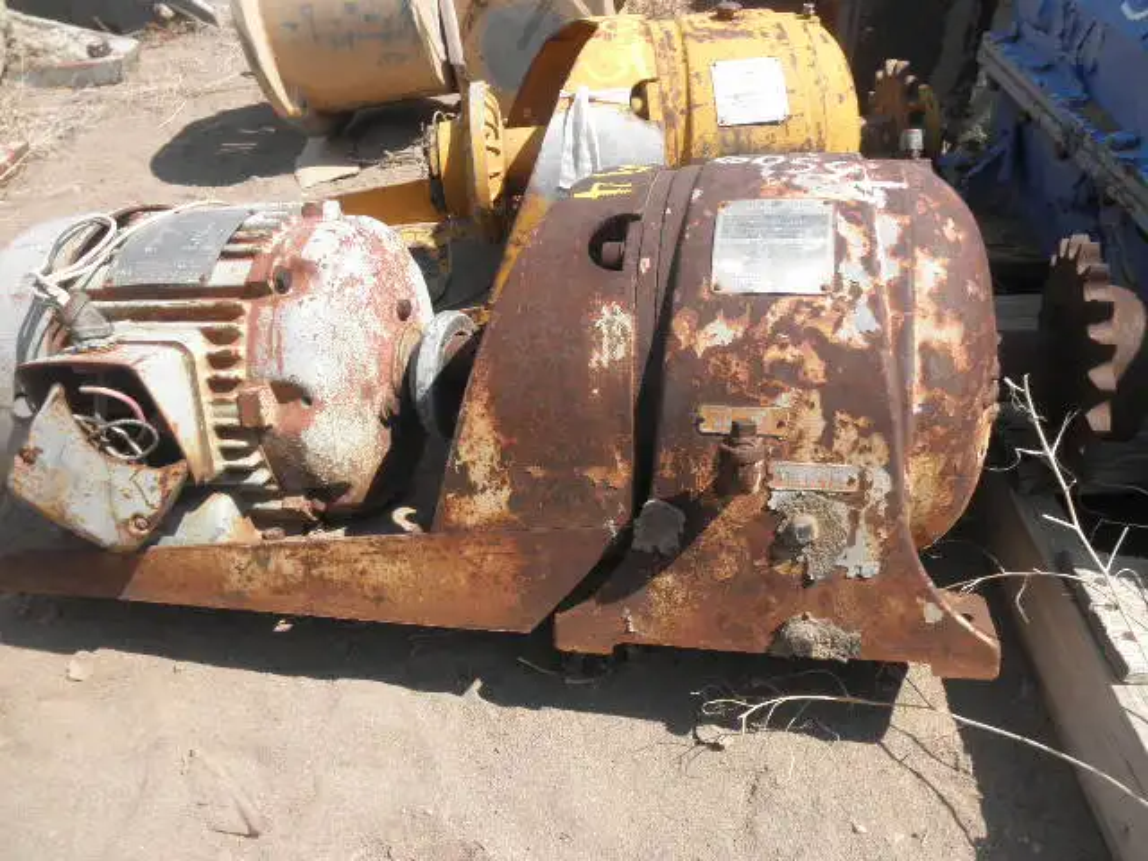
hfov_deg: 63.4
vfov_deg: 49.7
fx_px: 929
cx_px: 574
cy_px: 430
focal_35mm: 28
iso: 64
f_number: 8.5
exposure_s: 1/80
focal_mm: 5
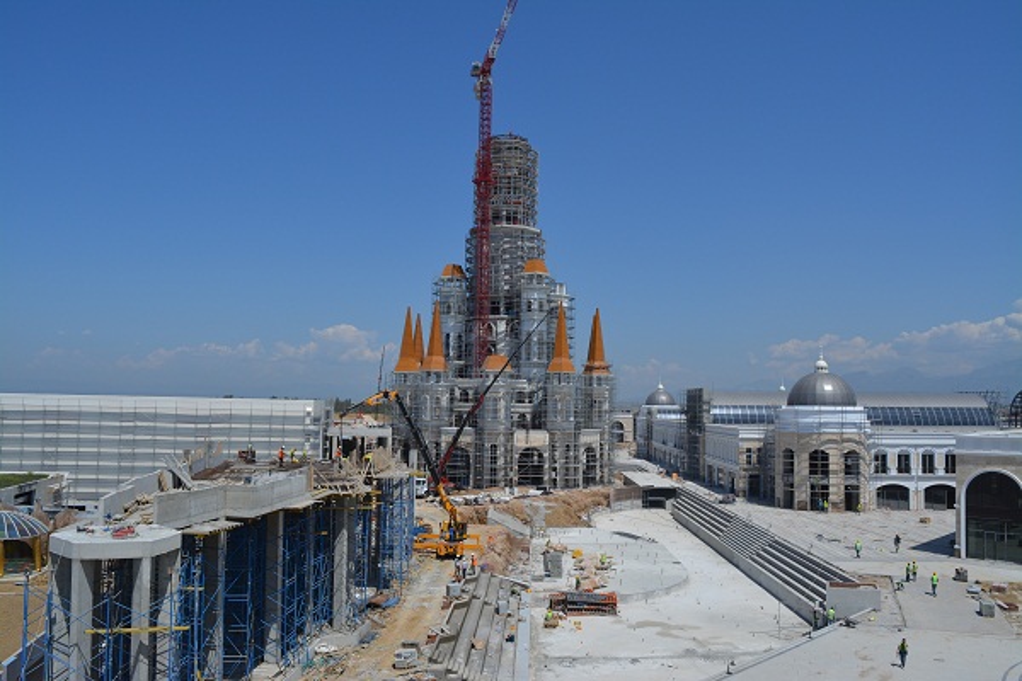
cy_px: 340
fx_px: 766
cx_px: 511
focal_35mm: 27
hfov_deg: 67.4
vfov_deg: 47.9
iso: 100
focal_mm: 18
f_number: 10
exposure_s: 1/400
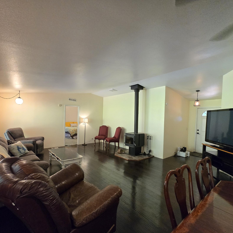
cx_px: 111
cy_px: 120
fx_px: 122
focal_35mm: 16
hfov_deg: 87.4
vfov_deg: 87.4
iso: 500
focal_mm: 1.7
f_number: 2.2
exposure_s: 1/60
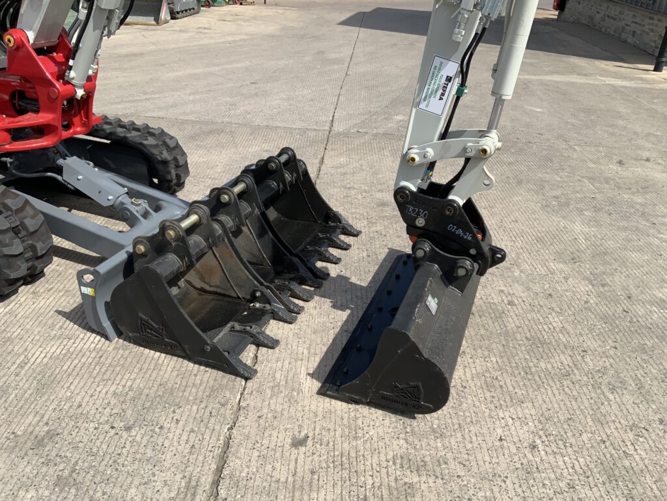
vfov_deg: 48.2
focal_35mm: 29
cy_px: 250
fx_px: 559
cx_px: 334
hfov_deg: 61.7
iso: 20
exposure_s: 1/2320
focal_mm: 3
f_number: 1.8
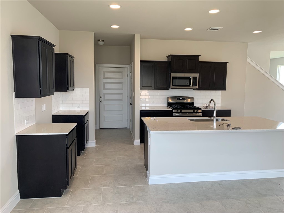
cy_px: 106
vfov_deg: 53.1
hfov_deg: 67.3
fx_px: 213
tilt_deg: -4.6
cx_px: 142
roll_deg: -1.3
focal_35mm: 26
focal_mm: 4.25
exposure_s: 1/120
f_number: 1.8
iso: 50
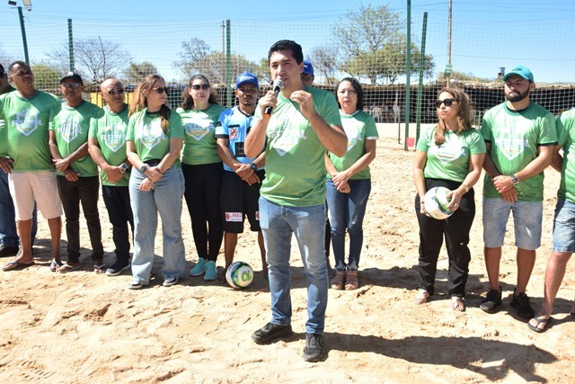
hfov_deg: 59.5
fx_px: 503
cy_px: 192
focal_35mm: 32
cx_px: 288
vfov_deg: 41.7
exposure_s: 1/80
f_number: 11
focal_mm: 21
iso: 100
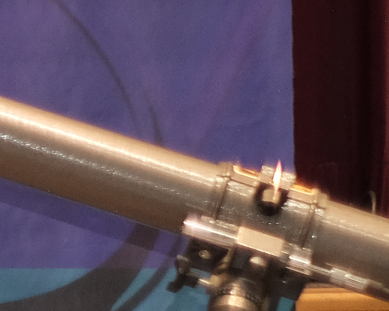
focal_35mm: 356
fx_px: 4100
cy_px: 70
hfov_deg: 5.0
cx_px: -979
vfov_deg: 4.3
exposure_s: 1/60
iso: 640
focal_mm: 35
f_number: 1.4
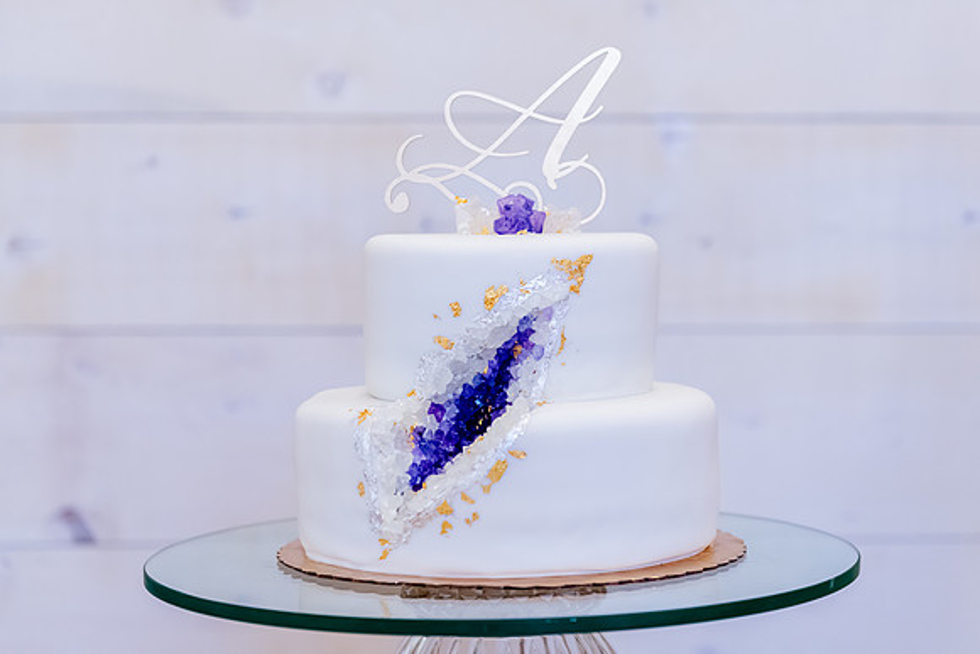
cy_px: 295
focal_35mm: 69
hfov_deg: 29.3
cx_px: 540
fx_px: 1870
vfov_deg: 19.8
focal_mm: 62
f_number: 3.5
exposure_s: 1/400
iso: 2000
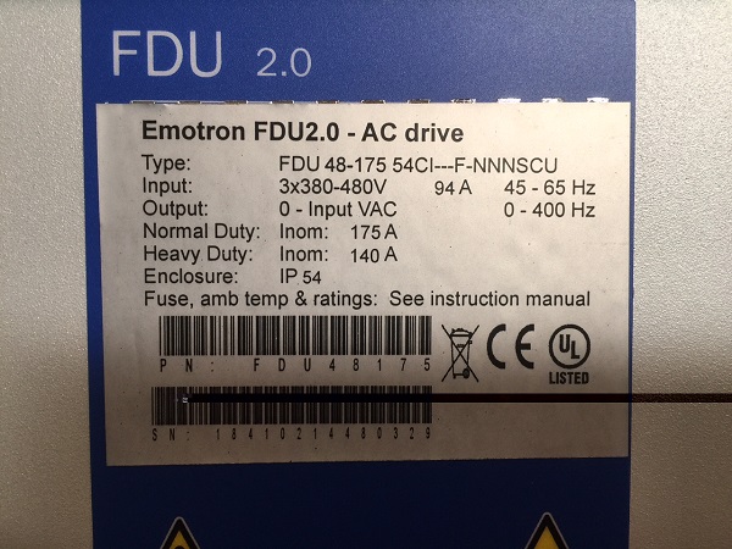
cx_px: 366
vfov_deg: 48.2
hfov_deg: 61.7
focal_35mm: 29
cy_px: 274
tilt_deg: -1.9
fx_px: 613
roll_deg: +0.4
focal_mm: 4.15
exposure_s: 1/33
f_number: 2.2
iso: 32
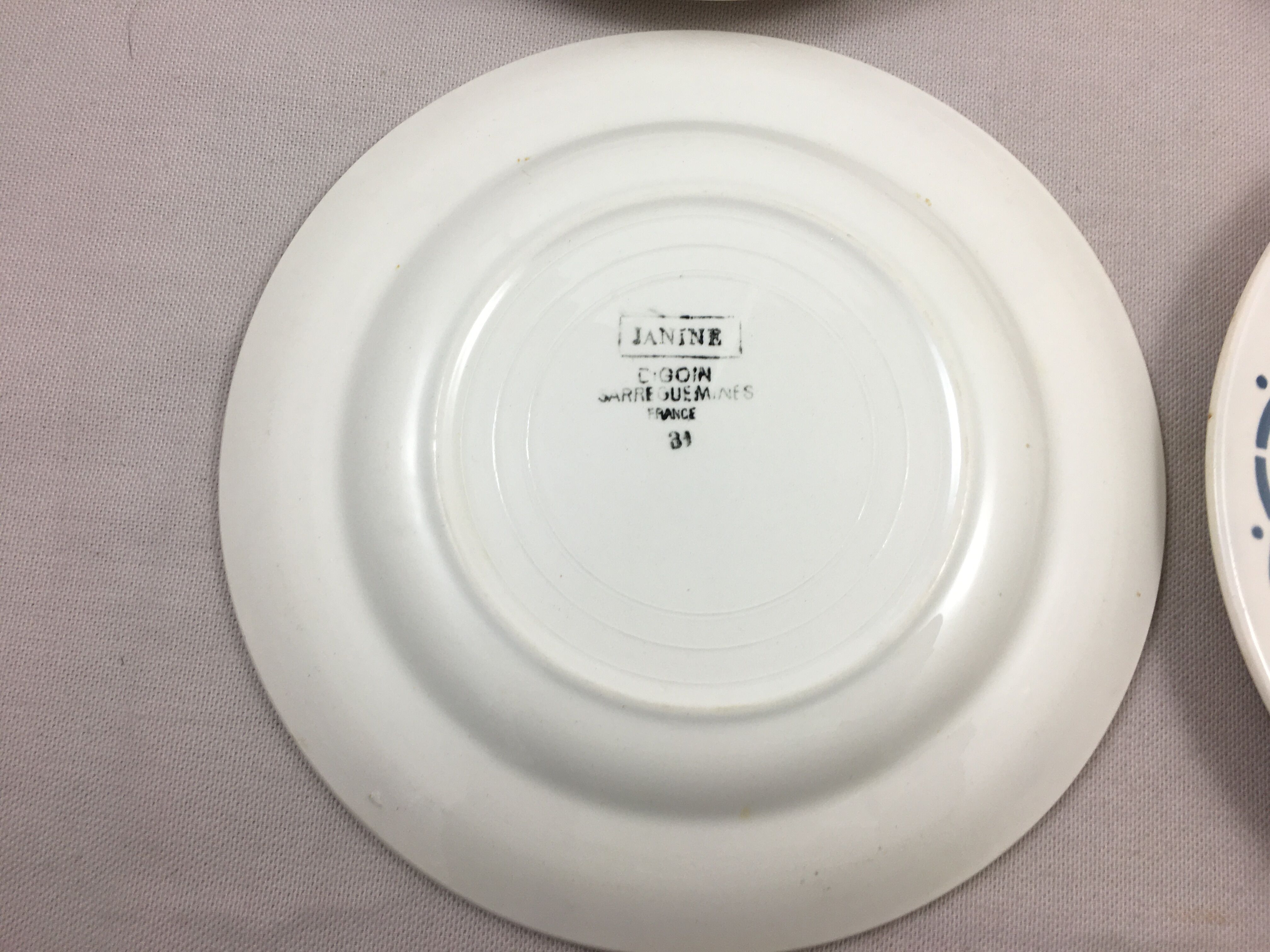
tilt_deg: -79.4
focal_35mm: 29
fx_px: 1064
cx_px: 635
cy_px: 476
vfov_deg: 48.2
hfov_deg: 61.7
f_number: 2.2
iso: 32
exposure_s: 1/50
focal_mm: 4.15
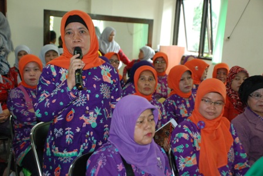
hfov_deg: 37.8
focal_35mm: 52
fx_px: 384
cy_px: 88
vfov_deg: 25.8
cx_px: 132
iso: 1250
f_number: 6.3
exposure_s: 1/25
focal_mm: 35
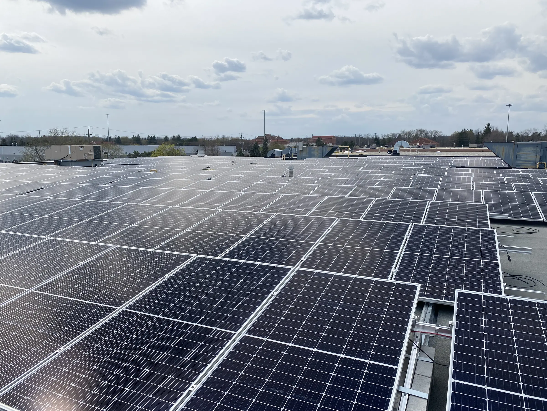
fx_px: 411
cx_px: 274
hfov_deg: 67.3
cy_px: 206
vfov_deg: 53.1
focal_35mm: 26
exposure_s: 1/3731
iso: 32
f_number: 1.8
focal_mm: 4.25
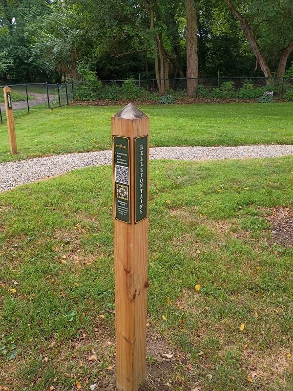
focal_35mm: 29
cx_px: 146
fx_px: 327
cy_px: 196
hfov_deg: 48.2
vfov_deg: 61.7
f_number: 1.8
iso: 100
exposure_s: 1/128
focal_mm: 4.27
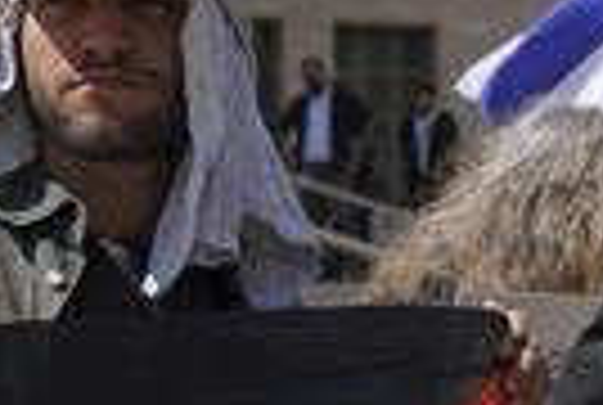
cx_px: 936
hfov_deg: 16.0
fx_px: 1947
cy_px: 200
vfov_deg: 11.9
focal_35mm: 116
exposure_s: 1/1600
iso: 100
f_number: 3.2
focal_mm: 24
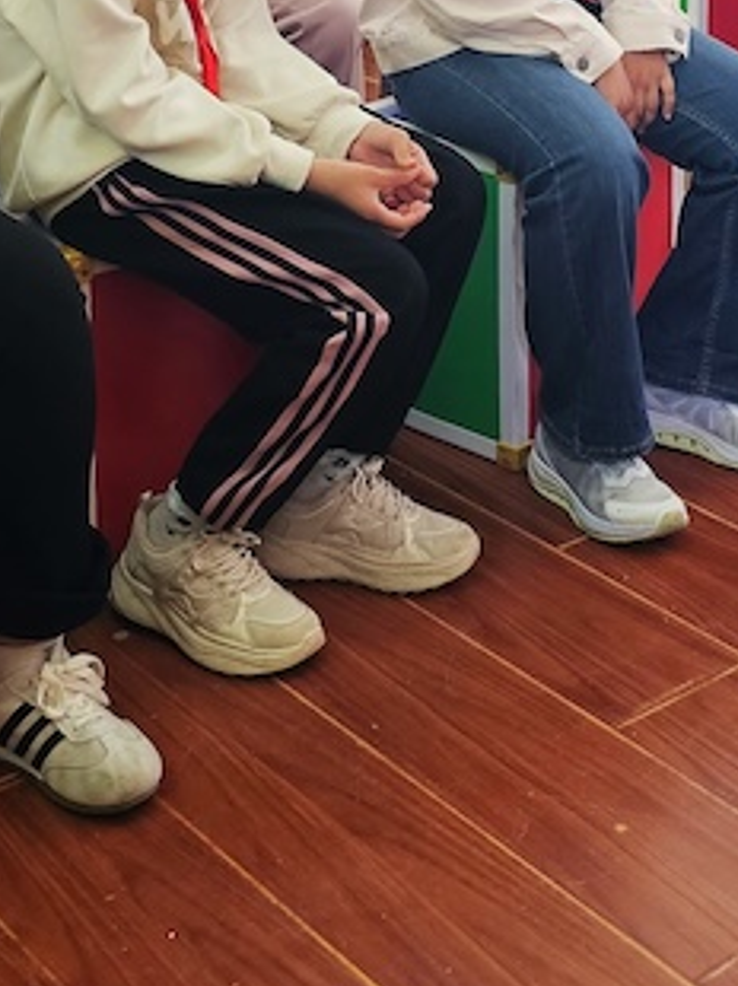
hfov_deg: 19.3
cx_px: 433
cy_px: -162
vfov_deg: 23.7
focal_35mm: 76
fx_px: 2163
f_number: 1.7
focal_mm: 6.3
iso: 250
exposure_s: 1/100
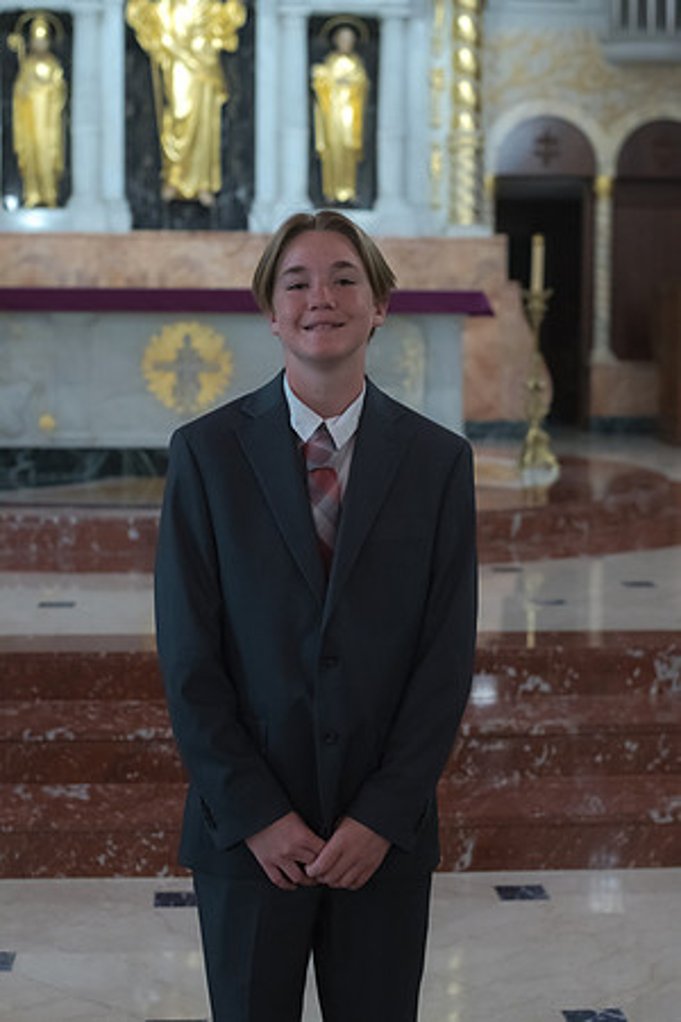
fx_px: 1702
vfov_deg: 33.4
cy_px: 511
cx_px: 340
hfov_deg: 22.6
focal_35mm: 60
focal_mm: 50
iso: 1250
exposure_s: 1/160
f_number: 3.5
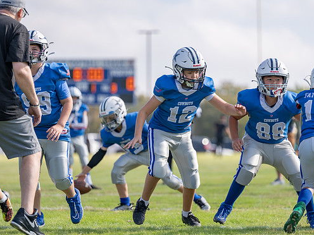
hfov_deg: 10.0
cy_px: 118
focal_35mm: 197
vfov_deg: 7.5
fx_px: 1787
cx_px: 169
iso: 100
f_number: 2.8
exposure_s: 1/1250
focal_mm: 167
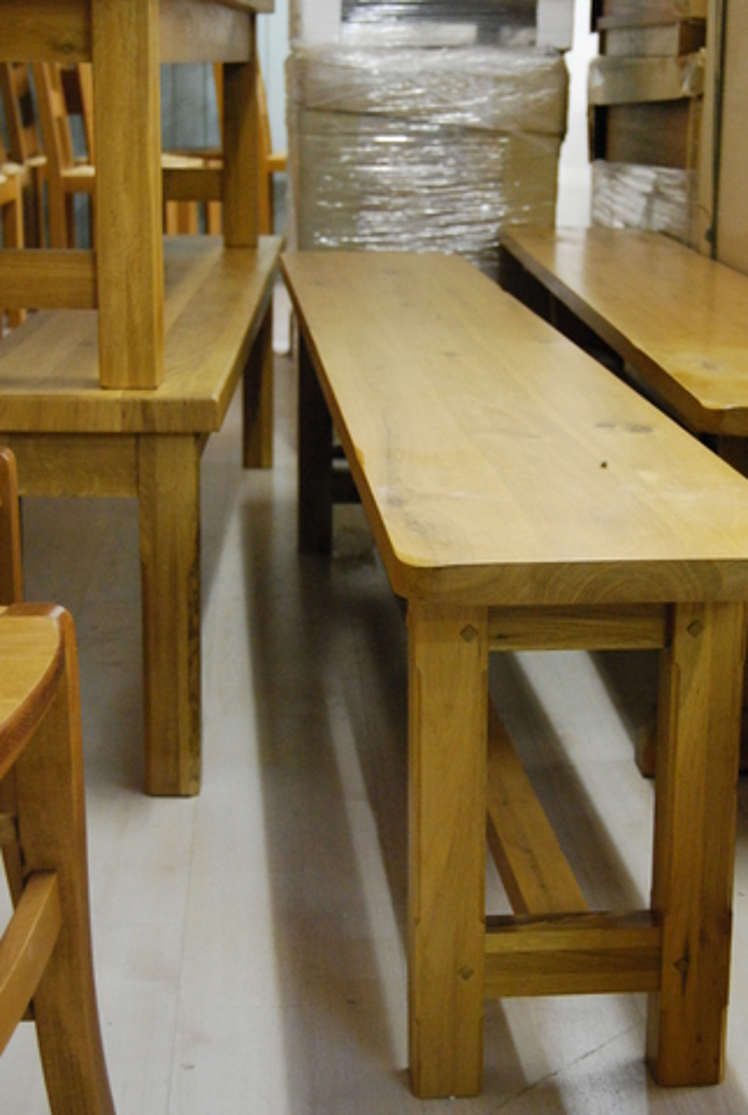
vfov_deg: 30.6
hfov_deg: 20.8
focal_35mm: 66
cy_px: 585
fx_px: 2036
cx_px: 439
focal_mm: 35
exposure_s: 1/25
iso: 1600
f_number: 4.8
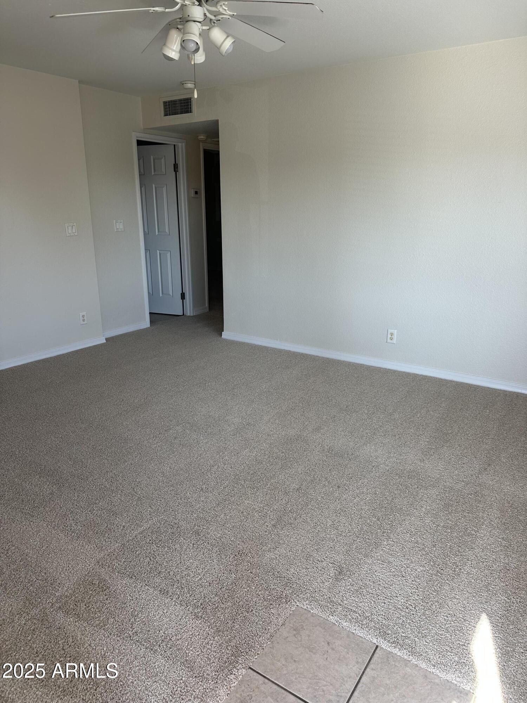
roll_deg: -0.6
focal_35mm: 24
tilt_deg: -15.8
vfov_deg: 71.6
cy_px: 352
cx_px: 264
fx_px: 487
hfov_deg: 56.8
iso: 64
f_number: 1.78
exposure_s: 1/198
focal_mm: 6.86
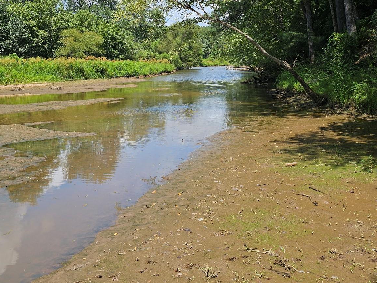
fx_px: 447
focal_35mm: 41
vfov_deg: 34.7
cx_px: 151
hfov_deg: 45.5
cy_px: 84
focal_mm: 6.3
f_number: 1.7
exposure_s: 1/724
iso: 10
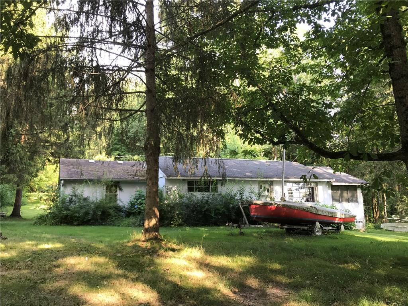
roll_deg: +1.4
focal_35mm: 28
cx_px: 204
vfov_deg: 49.7
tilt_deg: +9.2
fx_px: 330
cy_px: 153
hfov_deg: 63.4
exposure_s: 1/120
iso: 32
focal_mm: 3.99
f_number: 1.8
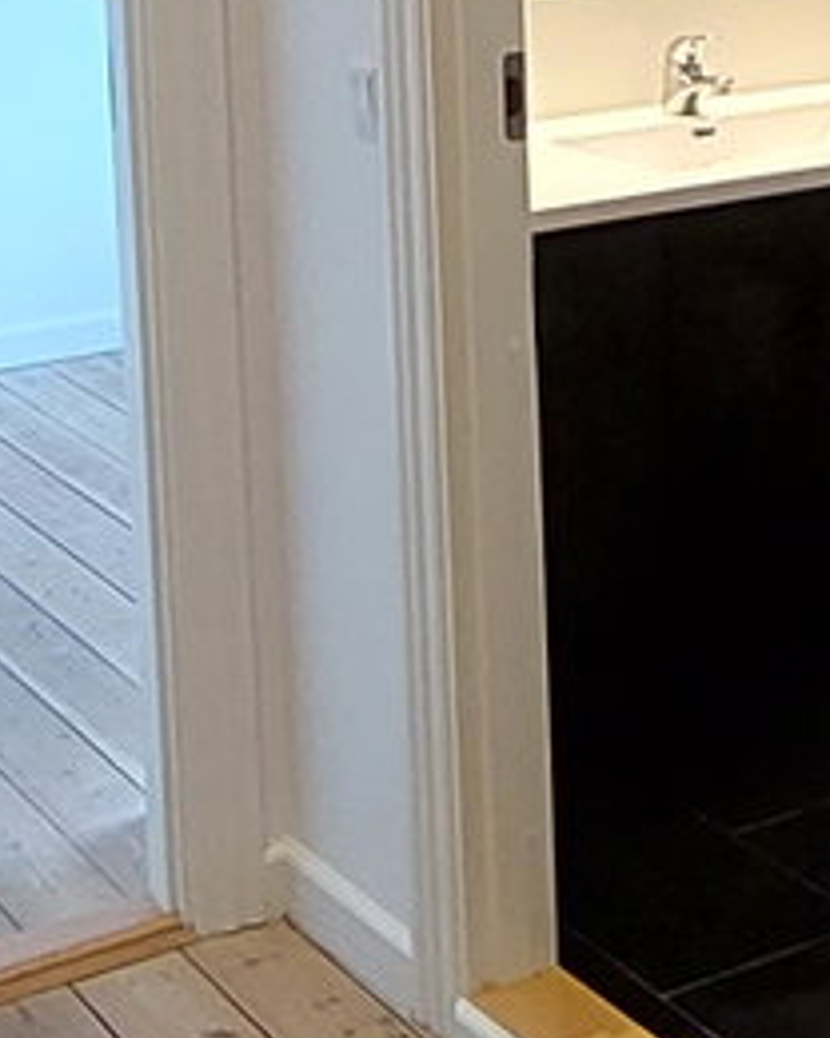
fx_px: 2395
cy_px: -92
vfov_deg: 23.0
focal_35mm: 78
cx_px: 770
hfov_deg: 19.3
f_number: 2.2
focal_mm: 1.74
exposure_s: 1/50
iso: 200
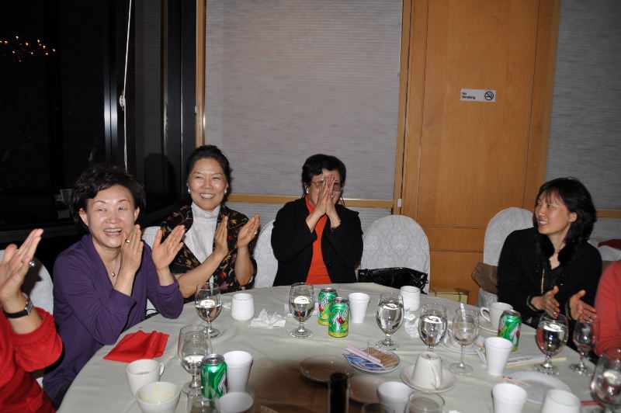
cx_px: 310
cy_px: 206
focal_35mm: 27
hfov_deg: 67.4
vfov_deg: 47.9
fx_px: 465
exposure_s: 1/60
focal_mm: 18
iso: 200
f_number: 3.5
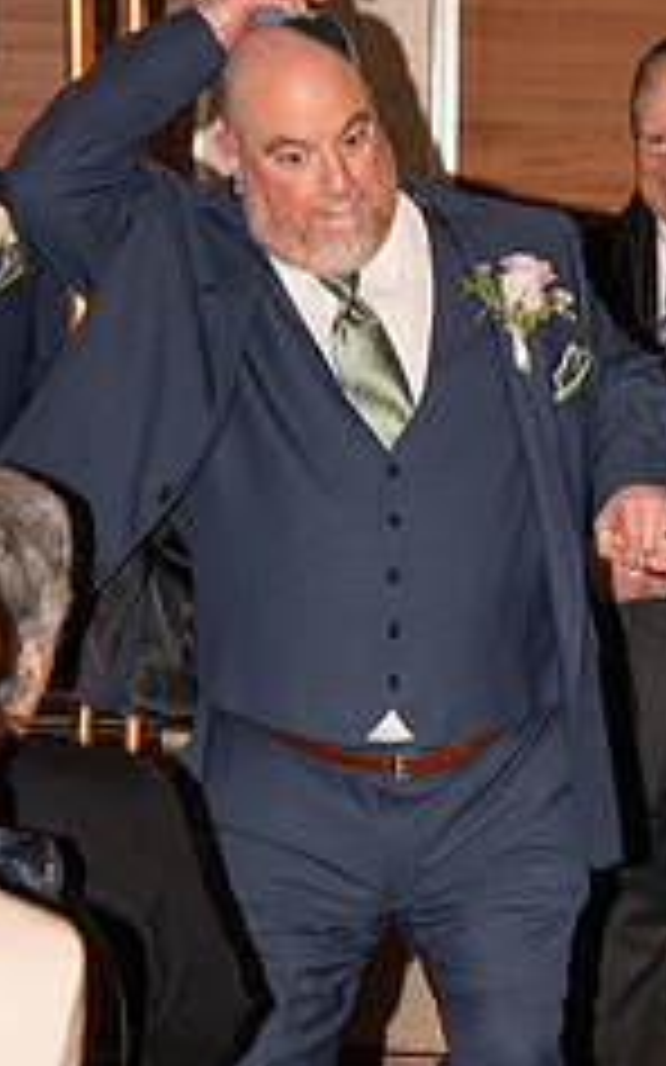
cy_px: 679
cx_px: 657
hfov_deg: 4.2
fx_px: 9008
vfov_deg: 6.8
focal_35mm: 310
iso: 1000
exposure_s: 1/160
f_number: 7.1
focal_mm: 160
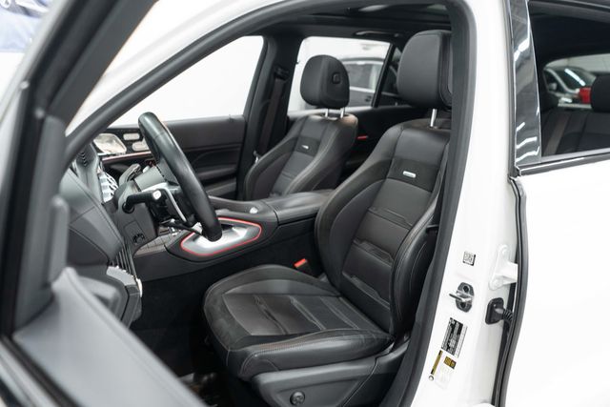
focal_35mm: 28
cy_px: 204
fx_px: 475
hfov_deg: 65.5
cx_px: 305
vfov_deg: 46.4
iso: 640
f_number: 3.2
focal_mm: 28
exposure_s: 1/40
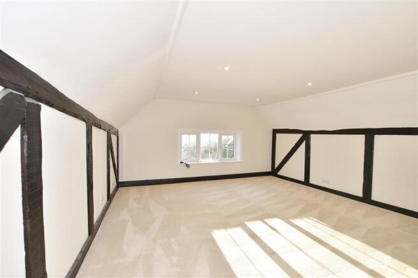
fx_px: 174
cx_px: 209
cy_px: 139
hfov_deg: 100.4
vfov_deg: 77.3
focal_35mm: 15
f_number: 8
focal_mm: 10
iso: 200
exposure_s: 1/40
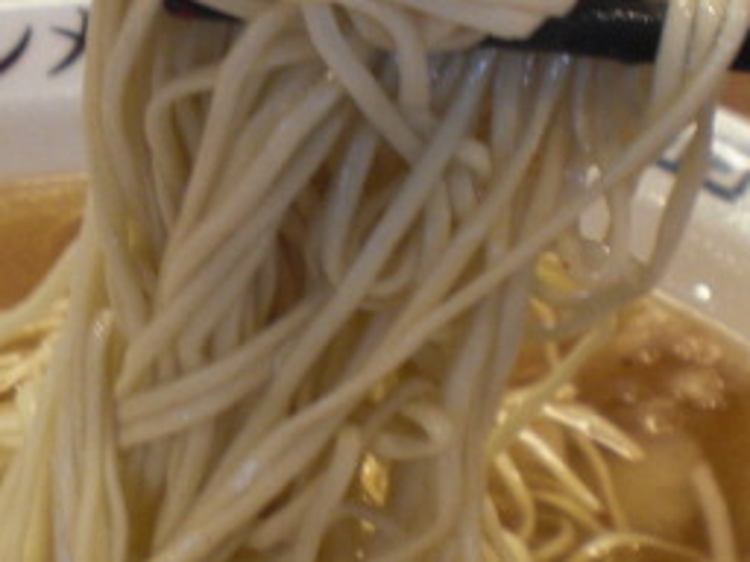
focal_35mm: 95
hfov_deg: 20.5
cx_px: 188
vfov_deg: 15.5
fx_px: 2058
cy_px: 345
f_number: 3.1
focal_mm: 6.3
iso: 200
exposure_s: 1/60
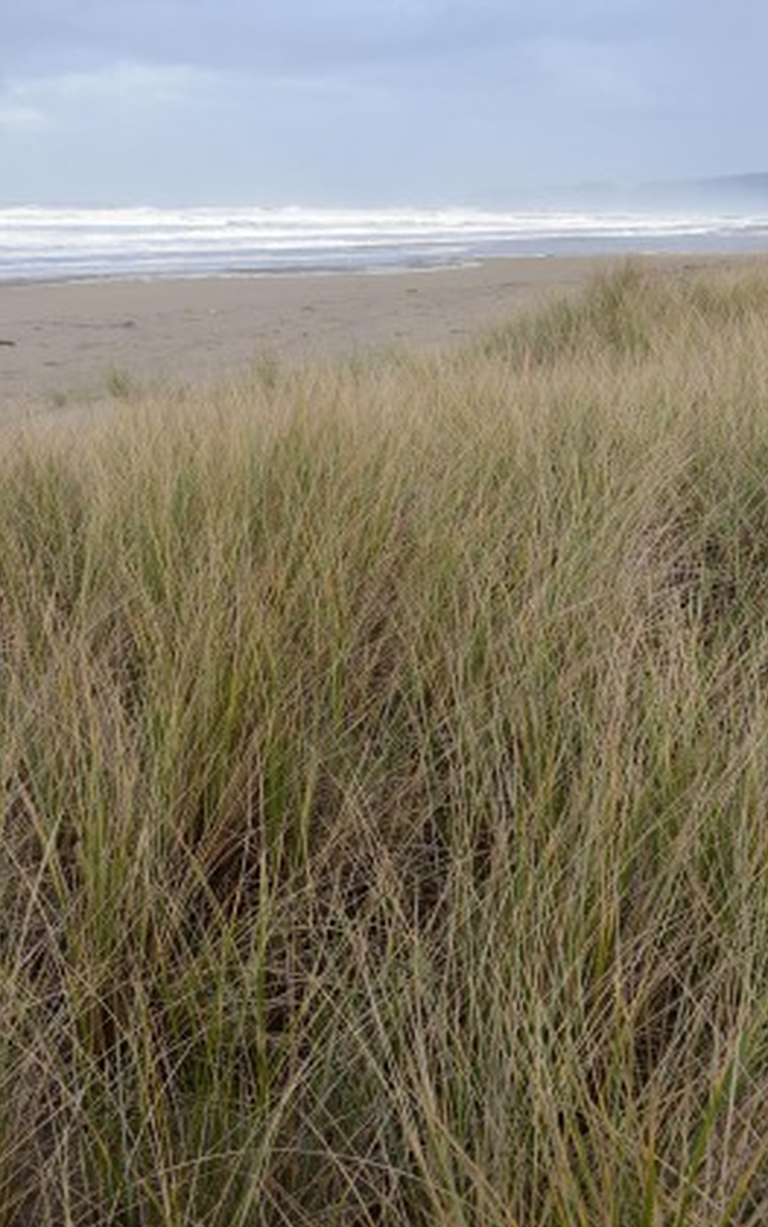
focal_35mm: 38
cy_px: 514
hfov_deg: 33.6
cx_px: 383
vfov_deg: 51.3
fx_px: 1271
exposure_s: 1/100
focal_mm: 29
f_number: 10
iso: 320
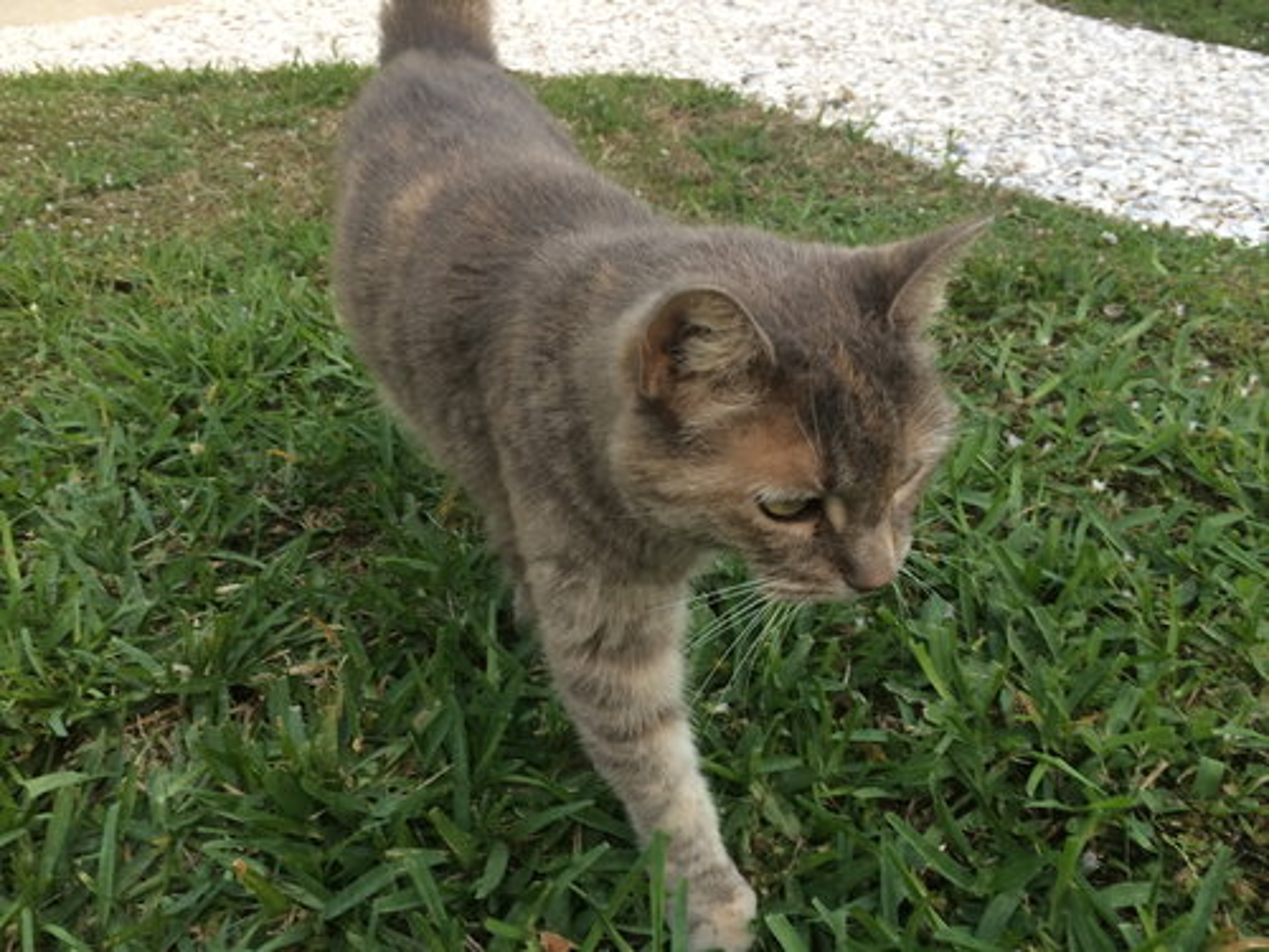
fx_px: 1063
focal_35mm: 29
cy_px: 476
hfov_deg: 61.7
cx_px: 634
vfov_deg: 48.2
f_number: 2.2
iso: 40
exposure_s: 1/40
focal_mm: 4.15
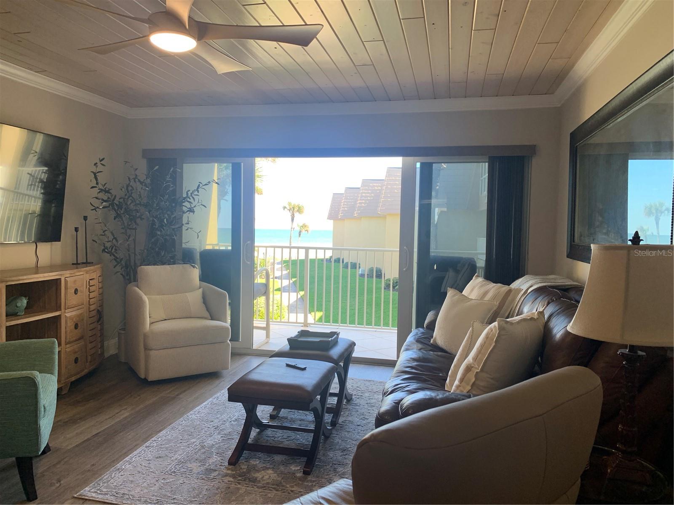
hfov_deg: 67.3
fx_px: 506
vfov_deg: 53.1
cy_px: 252
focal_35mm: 26
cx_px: 337
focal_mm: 4.25
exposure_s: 1/117
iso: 50
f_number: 1.8
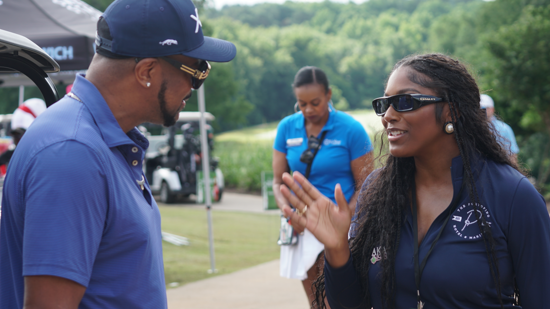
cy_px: 173
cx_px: 273
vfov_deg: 10.9
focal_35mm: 111
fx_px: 1619
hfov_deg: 19.3
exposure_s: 1/200
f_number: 4.5
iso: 100
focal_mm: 70
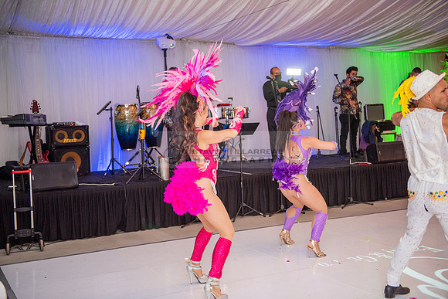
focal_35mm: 45
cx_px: 224
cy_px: 150
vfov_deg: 29.9
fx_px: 560
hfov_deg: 43.6
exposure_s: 1/160
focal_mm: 45
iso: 1000
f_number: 2.8
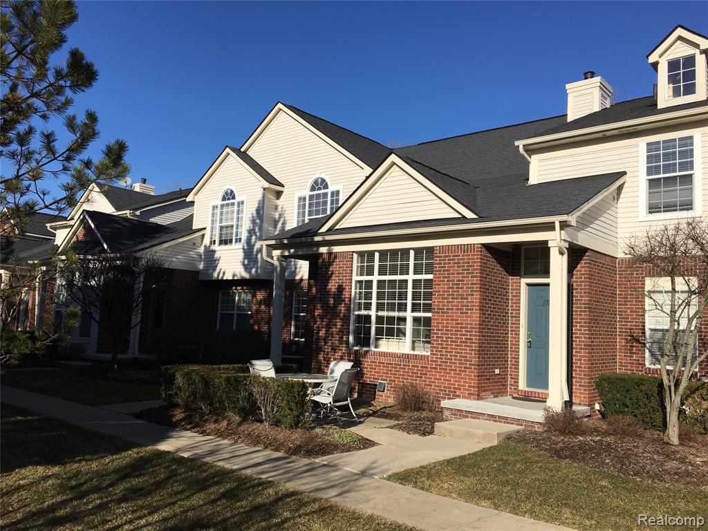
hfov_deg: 61.7
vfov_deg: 48.2
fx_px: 593
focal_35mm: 29
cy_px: 266
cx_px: 354
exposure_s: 1/3077
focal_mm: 4.15
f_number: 2.2
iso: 25
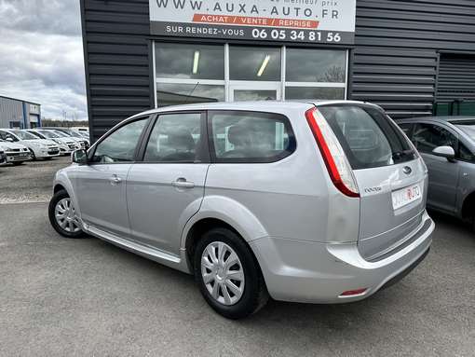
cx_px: 238
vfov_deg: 56.9
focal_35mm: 24
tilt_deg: -9.1
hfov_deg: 71.6
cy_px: 178
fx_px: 329
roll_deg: +0.9
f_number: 1.78
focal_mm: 6.86
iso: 80
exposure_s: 1/1495
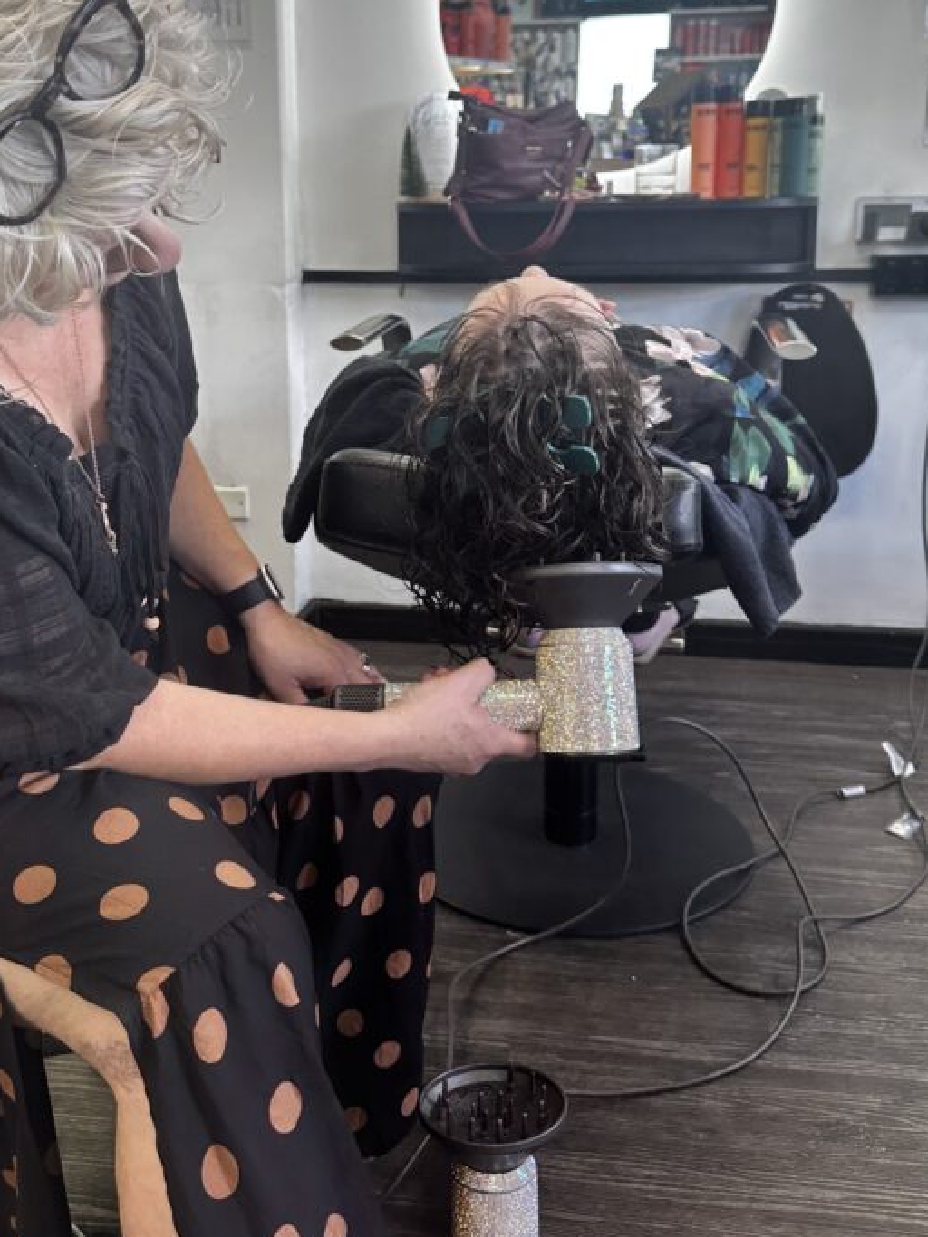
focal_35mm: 36
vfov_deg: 50.8
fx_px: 1287
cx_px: 431
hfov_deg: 39.6
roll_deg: -1.1
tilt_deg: -11.4
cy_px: 453
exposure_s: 1/100
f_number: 1.78
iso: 64
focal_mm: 6.86
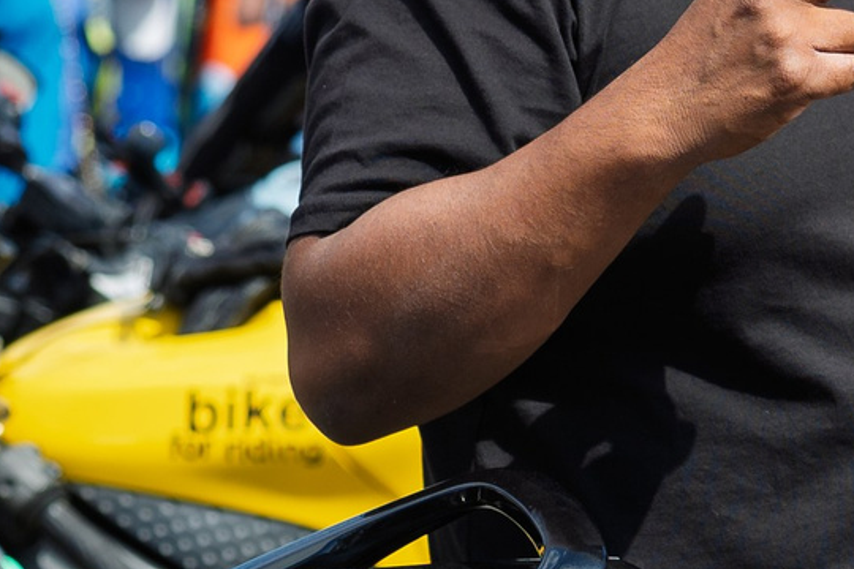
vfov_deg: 5.1
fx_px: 6404
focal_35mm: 270
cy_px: -132
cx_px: 1675
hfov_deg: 7.4
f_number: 3.5
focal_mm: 57
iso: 100
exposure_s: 1/800
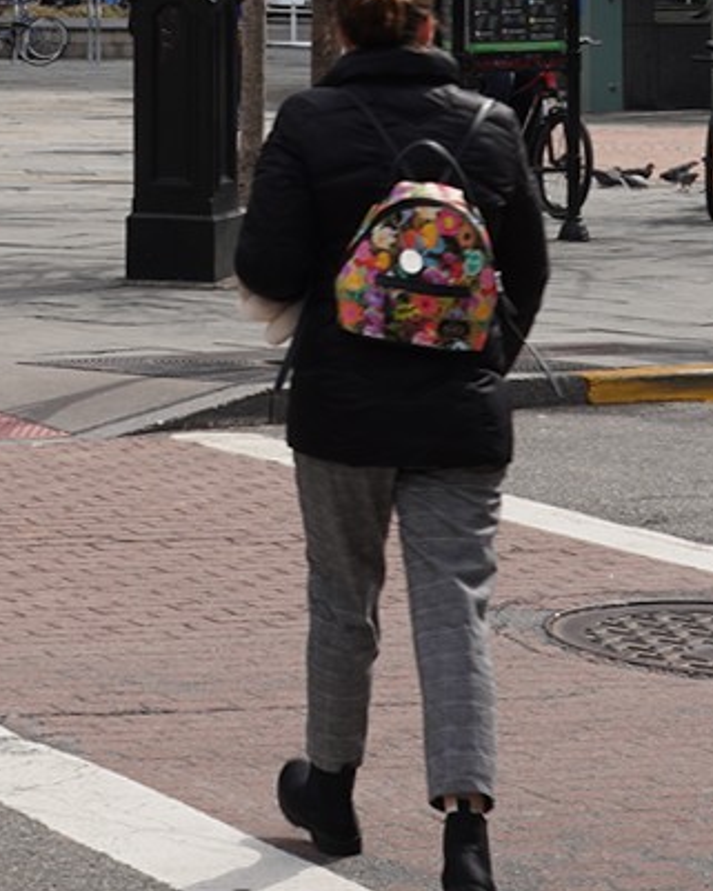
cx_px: -53
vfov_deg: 11.2
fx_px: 4324
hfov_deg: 9.3
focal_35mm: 164
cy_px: -540
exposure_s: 1/100
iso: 200
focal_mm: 35
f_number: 16
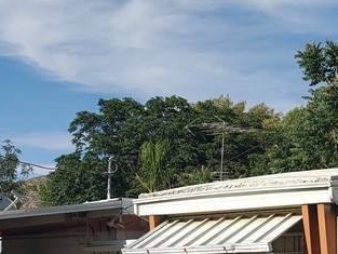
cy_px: 170
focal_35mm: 85
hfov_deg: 21.6
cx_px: 387
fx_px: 830
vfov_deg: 17.3
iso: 50
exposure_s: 1/1854
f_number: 2.4
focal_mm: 4.3
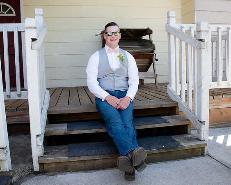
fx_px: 209
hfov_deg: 57.8
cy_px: 81
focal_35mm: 31
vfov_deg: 47.5
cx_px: 114
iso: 800
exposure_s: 1/400
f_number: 7.1
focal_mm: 24
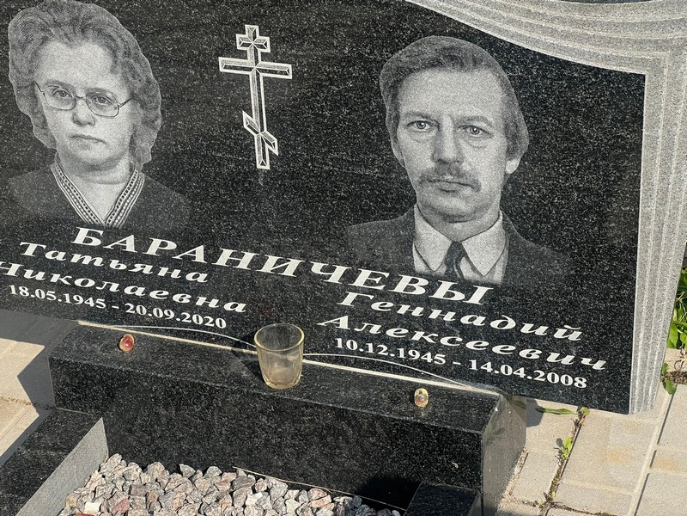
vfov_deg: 19.1
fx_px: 1528
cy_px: 258
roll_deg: +3.3
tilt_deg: -27.7
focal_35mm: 77
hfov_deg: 25.3
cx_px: 344
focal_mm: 9
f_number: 2.8
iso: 32
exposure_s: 1/758
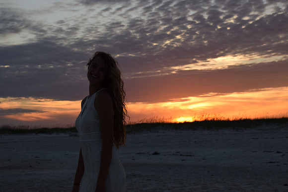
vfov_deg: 18.2
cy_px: 96
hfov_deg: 27.0
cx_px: 144
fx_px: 600
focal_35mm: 75
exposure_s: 1/250
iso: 320
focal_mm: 50
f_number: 8
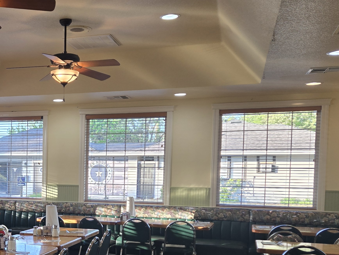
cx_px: 16
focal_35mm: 53
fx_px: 519
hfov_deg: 33.6
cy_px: 199
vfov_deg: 27.1
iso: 80
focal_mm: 5.4
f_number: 1.8
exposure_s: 1/120
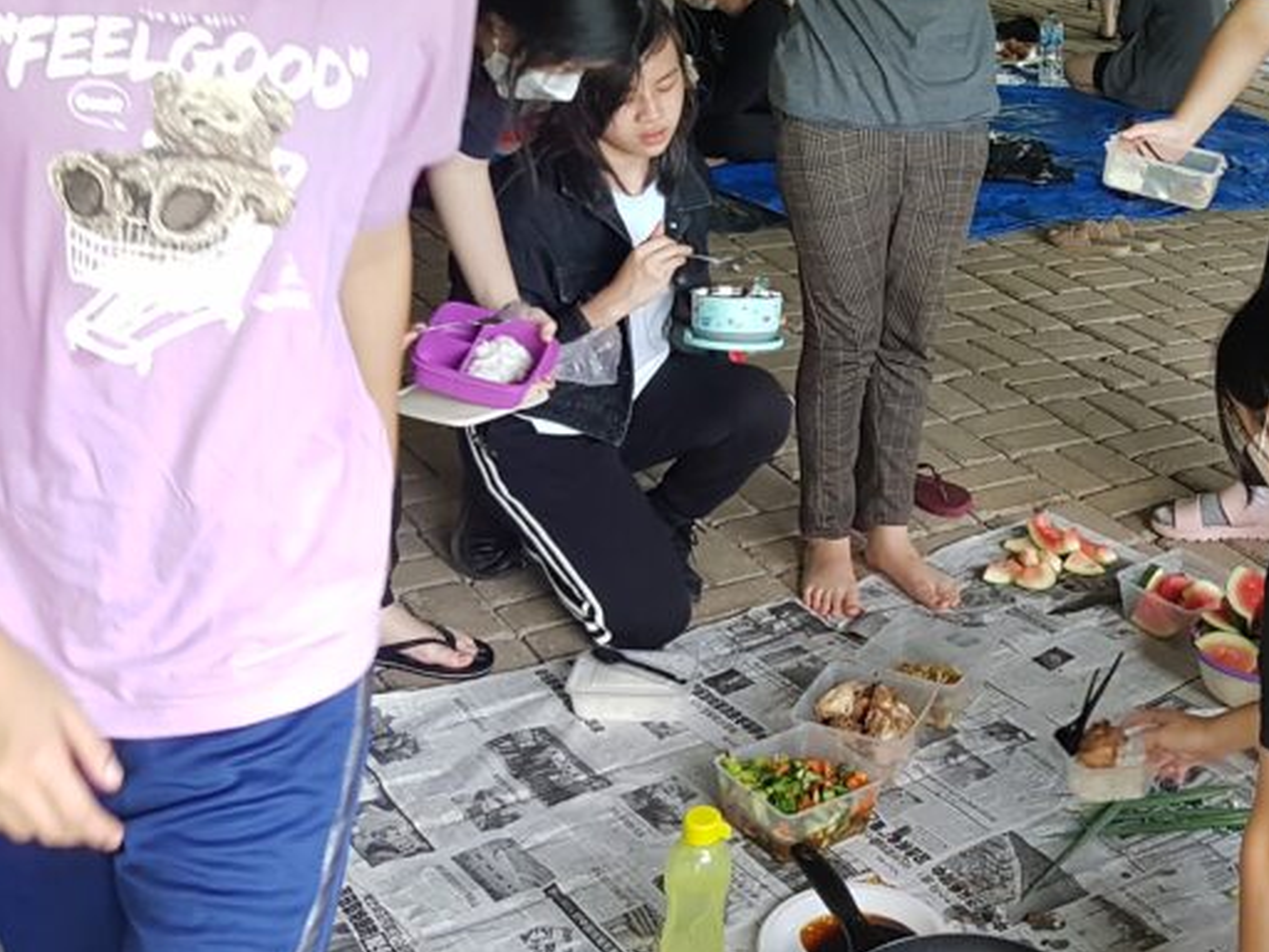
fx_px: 1906
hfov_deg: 35.3
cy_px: 171
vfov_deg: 27.4
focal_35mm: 52
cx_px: 1066
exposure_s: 1/100
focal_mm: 4.2
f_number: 1.7
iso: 80
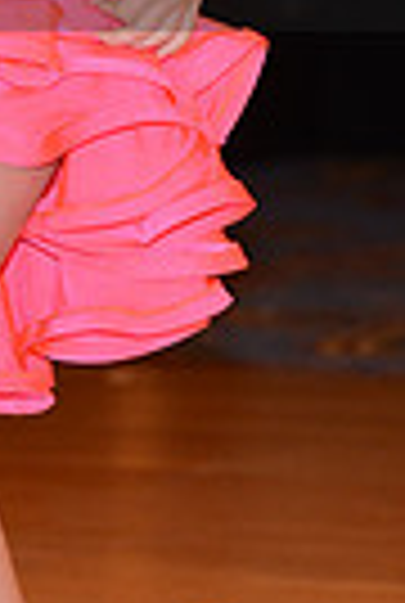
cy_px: -117
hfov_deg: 1.9
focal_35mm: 712
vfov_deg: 2.9
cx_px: -146
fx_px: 11953
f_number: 5.6
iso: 1000
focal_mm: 165
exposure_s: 1/250
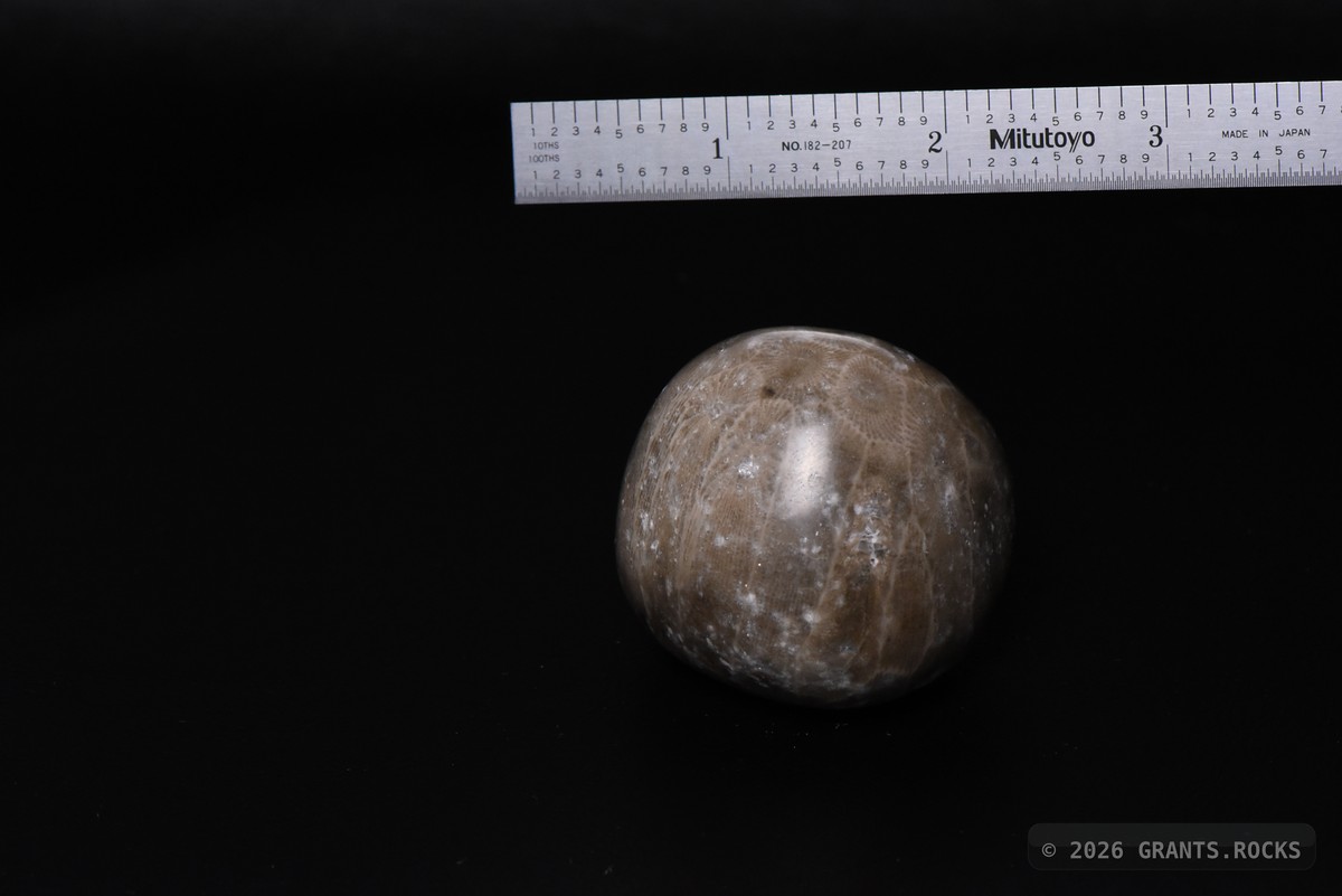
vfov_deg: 13.1
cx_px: 671
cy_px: 448
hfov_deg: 19.4
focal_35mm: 105
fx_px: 3915
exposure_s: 1/60
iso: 5000
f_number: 14
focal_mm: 105
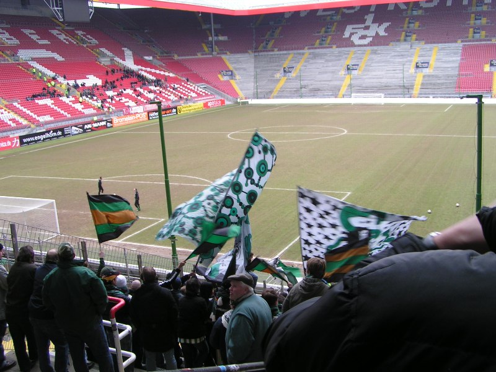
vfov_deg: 37.7
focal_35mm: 38
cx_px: 248
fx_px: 544
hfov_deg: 49.0
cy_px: 186
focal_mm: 5.8
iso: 50
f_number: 4.5
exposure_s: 1/60
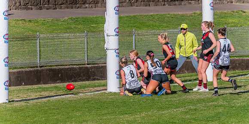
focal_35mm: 467
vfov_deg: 2.4
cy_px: 81
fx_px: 3008
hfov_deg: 4.7
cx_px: 129
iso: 800
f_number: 9
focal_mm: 420
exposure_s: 1/2000
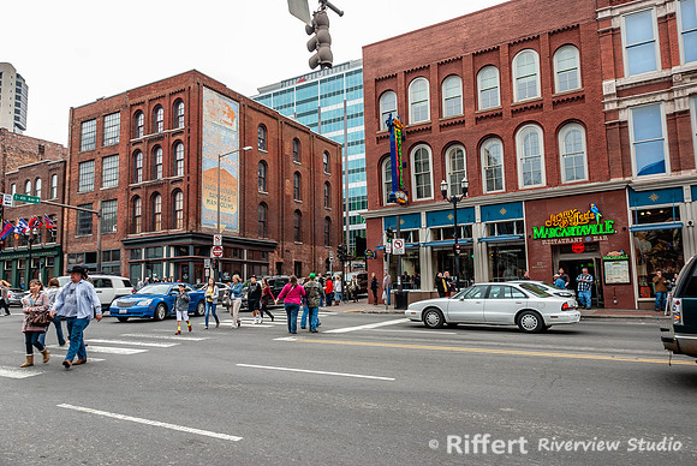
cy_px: 233
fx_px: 523
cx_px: 348
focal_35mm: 27
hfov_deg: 67.3
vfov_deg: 48.0
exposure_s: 1/80
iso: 100
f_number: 4.5
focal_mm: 18
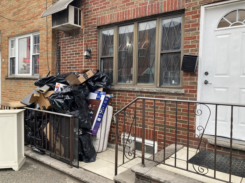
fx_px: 198
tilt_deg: -1.7
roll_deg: -0.9
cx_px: 122
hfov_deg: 63.4
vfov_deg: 49.7
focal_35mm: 28
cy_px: 92
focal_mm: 3.99
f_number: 1.8
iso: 80
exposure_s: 1/101
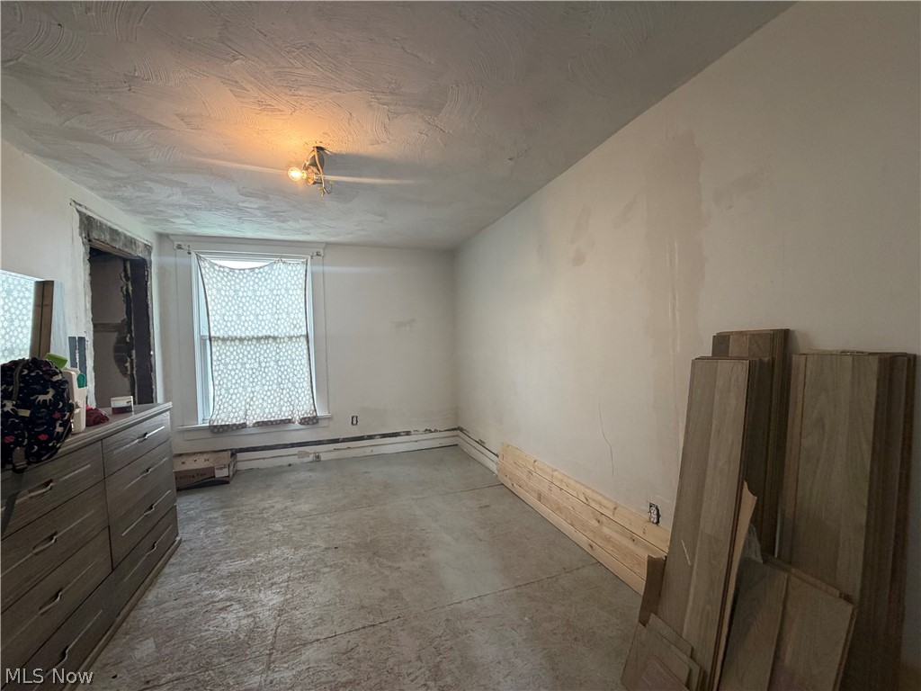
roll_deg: +2.3
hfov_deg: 102.1
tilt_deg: -1.1
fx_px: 372
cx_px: 460
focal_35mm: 14
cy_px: 346
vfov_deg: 85.7
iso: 250
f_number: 2.2
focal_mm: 2.22
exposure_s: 1/60
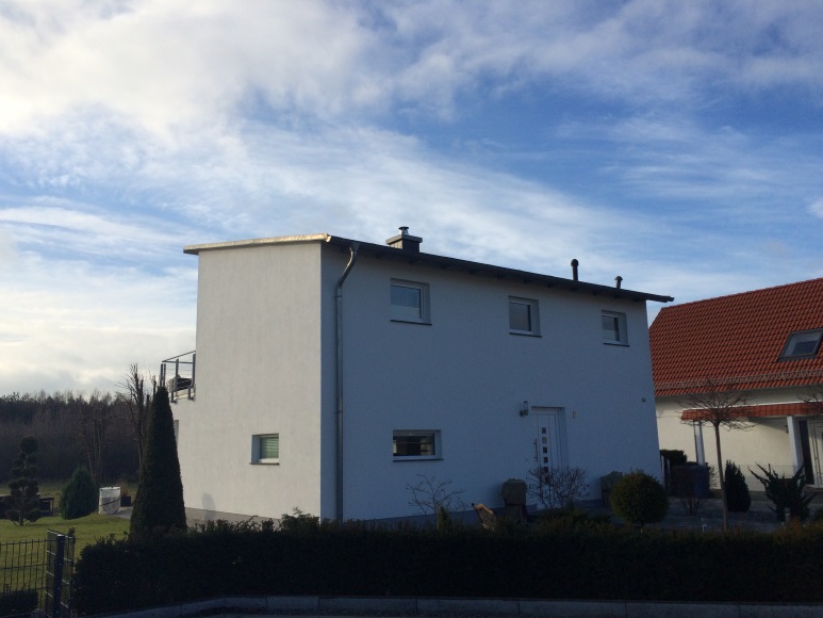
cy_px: 310
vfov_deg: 46.8
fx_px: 713
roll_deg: +0.8
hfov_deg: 60.0
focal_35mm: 30
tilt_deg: +9.3
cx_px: 402
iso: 32
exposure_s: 1/2415
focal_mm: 4.15
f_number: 2.2
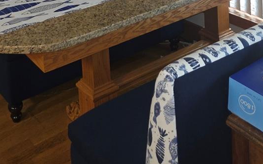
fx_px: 394
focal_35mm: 55
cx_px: 72
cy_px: -115
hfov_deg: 36.2
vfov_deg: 19.0
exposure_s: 1/24
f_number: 1.8
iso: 100
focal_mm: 5.4
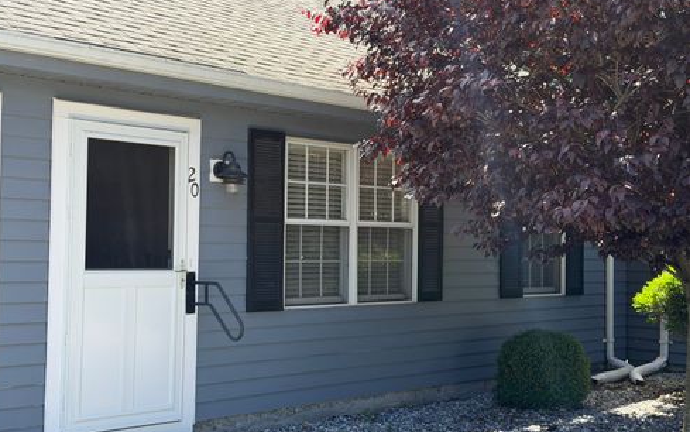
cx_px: 339
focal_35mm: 52
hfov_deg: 38.9
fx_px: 978
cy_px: 227
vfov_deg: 24.9
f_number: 1.78
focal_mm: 6.76
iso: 80
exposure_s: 1/962
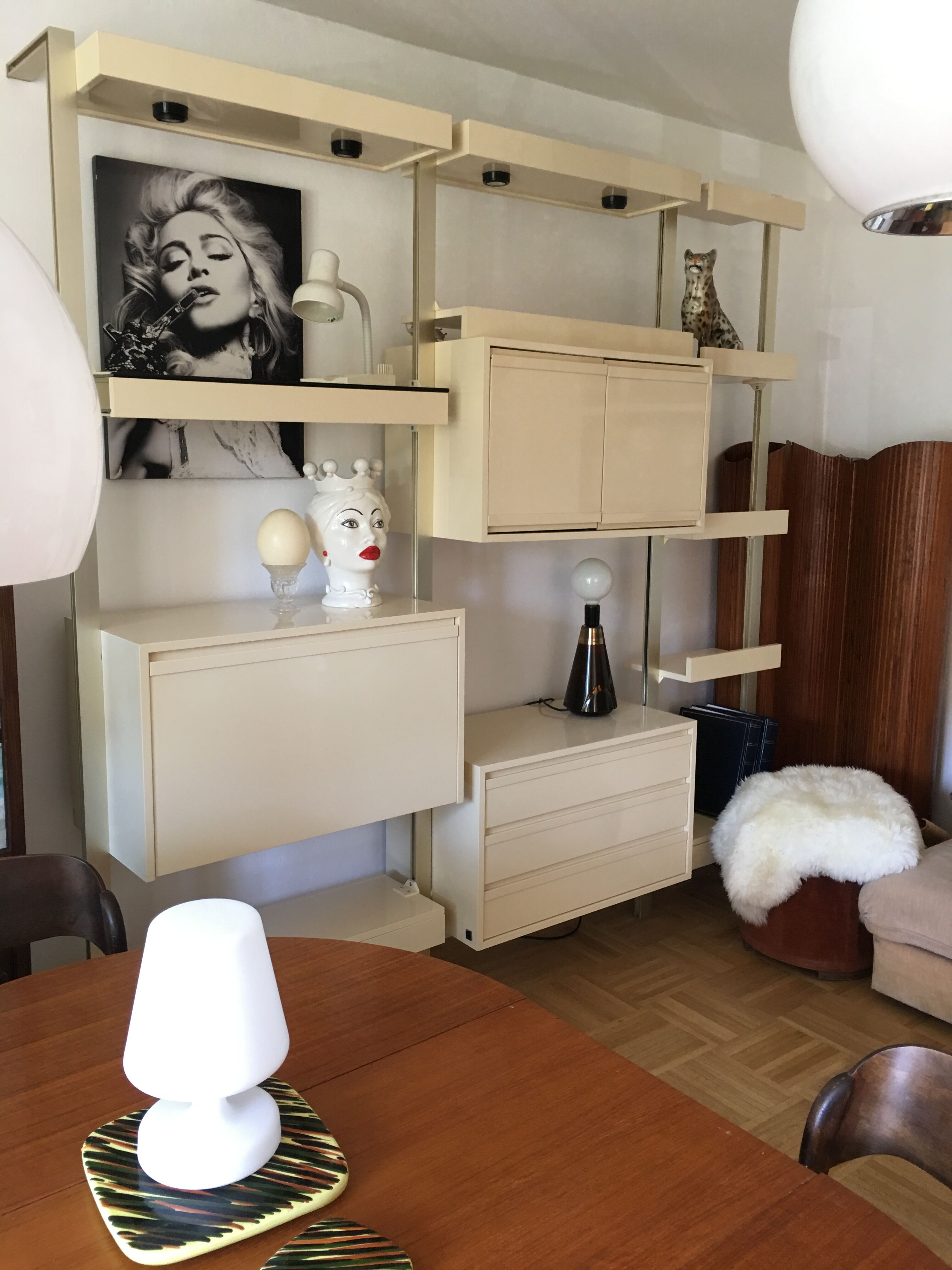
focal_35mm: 29
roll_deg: -0.3
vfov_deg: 61.7
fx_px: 1063
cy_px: 635
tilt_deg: -8.5
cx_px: 476
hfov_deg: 48.2
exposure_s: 1/17
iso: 64
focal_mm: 4.15
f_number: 2.2
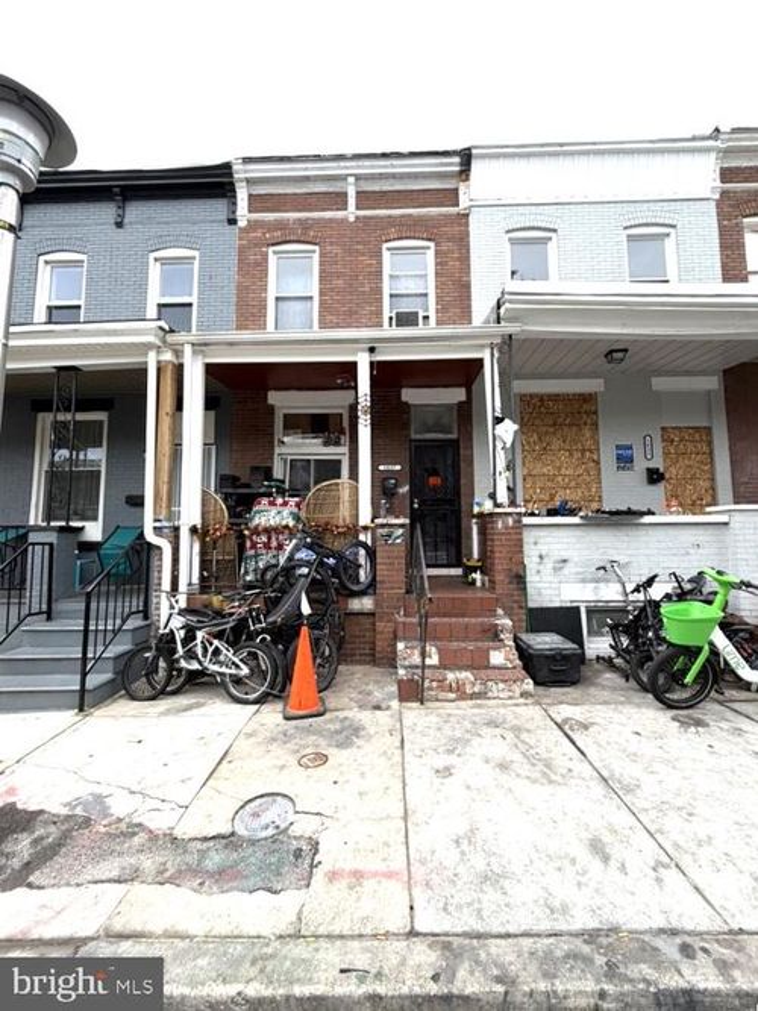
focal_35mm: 14
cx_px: 379
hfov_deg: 85.7
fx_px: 409
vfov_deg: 102.1
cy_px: 506
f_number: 2.2
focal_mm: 2.22
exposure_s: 1/461
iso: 64
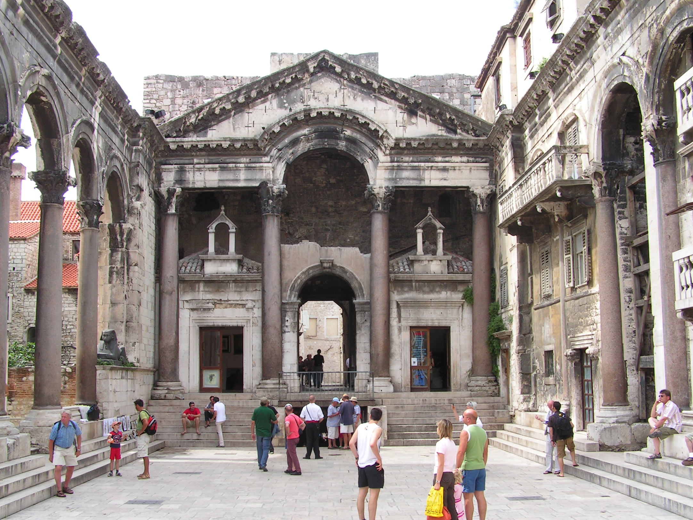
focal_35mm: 40
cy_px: 270
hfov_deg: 46.8
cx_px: 354
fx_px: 801
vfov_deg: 36.0
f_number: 5.6
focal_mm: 6.3
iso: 50
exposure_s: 1/60
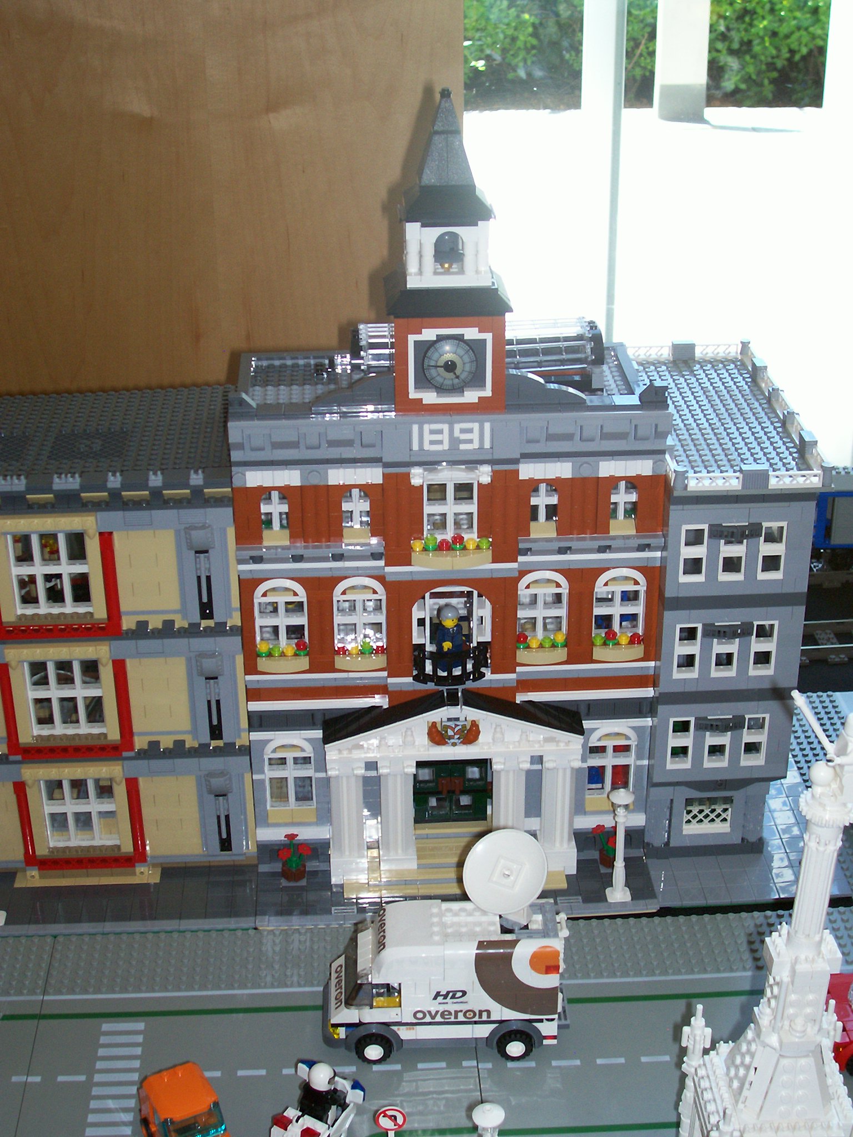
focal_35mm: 53
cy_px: 568
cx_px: 426
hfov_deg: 27.5
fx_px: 1741
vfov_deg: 36.2
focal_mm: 8.7
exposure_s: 1/73.3
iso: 80
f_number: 3.2
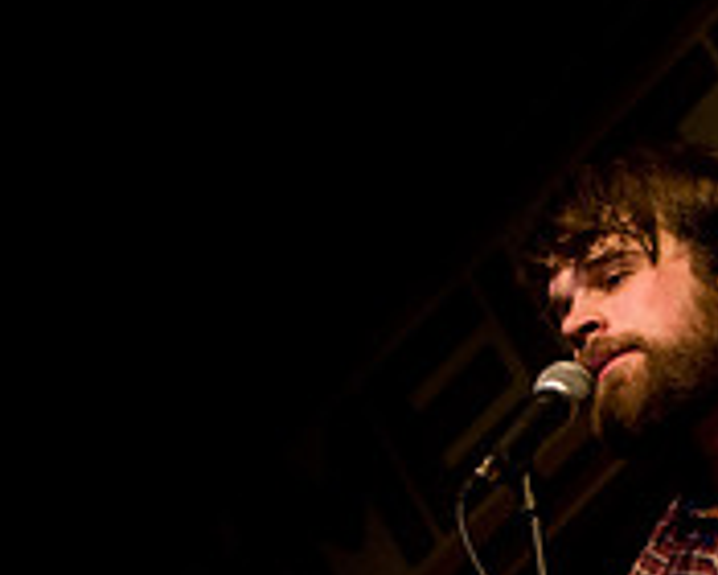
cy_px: 826
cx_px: 396
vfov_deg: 7.3
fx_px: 4463
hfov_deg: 9.2
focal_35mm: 210
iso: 800
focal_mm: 58
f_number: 2.8
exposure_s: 1/50
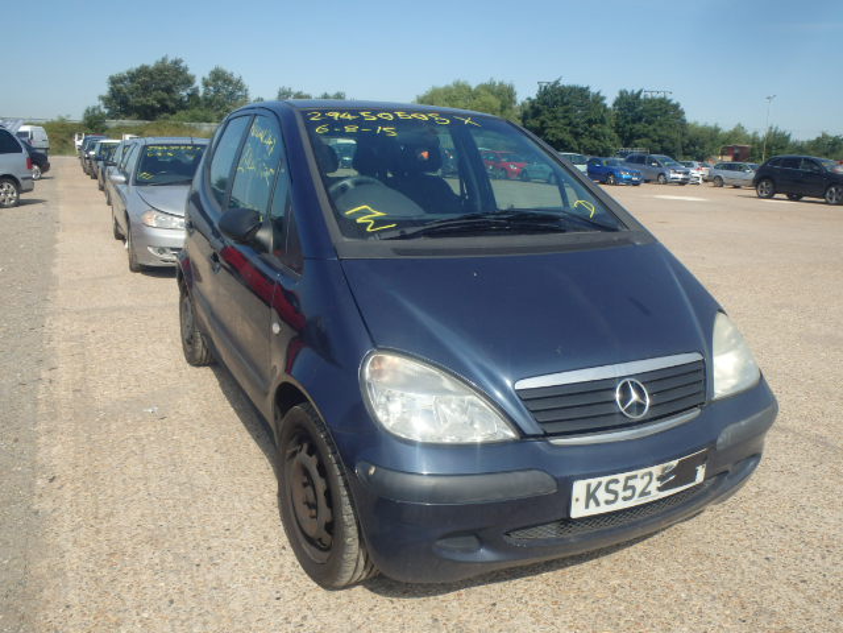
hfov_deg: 63.4
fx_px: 682
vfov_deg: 49.7
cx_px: 422
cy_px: 316
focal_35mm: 28
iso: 125
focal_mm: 5
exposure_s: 1/125
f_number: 3.9
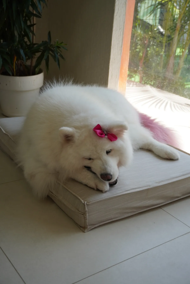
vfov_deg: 44.9
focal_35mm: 44
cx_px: 95
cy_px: 142
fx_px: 344
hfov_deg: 30.9
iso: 320
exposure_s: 1/160
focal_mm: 29
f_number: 4.5
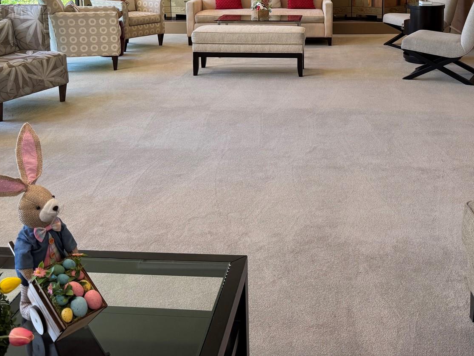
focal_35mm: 44
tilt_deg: -8.8
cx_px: 292
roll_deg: +0.2
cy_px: 33
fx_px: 603
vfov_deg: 31.3
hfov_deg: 42.7
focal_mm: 6.76
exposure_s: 1/120
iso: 160
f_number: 1.78
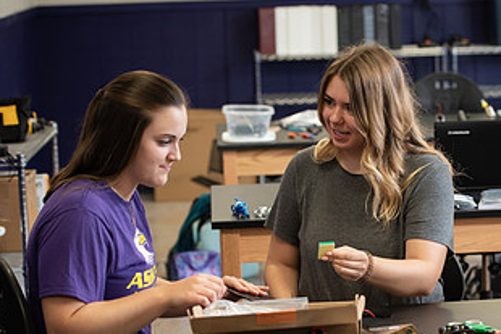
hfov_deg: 15.5
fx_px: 1824
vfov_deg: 10.5
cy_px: 265
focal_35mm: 131
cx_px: 425
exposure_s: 1/200
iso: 800
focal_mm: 70
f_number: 3.5
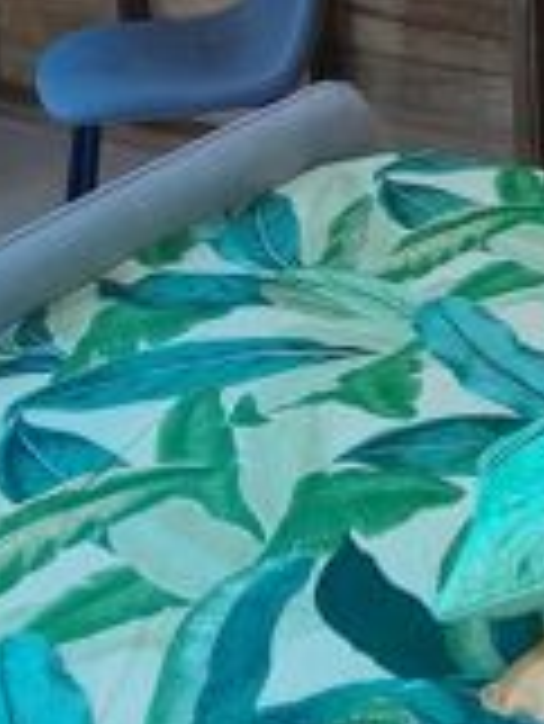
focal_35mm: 69
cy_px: -160
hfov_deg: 20.0
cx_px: 656
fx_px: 1444
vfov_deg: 25.2
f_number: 1.8
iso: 400
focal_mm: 3.98
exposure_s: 1/30
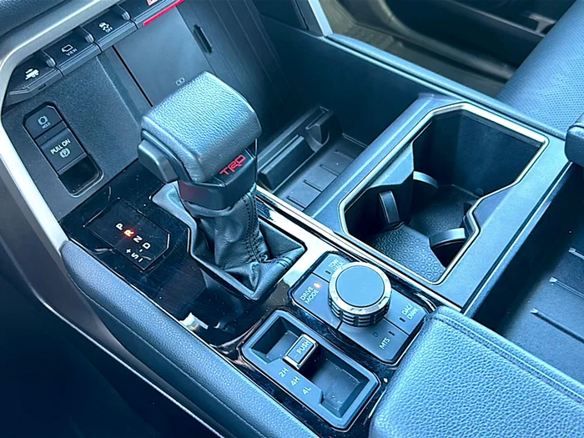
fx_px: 472
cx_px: 292
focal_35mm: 28
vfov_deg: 49.7
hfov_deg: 63.4
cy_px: 219
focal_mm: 6.86
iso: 200
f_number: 1.78
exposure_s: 1/40
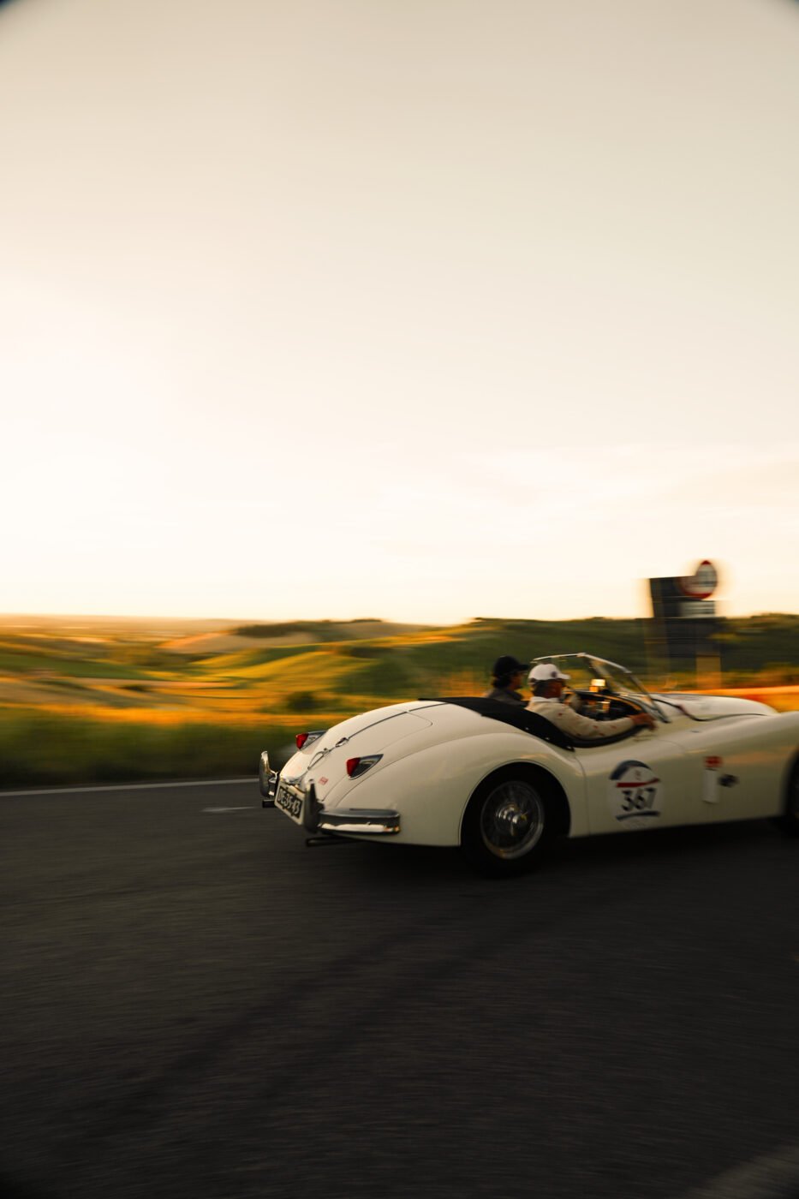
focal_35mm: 24
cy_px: 600
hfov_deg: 53.1
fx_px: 799
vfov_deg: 73.8
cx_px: 400
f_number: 4
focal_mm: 24
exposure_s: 1/160
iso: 160
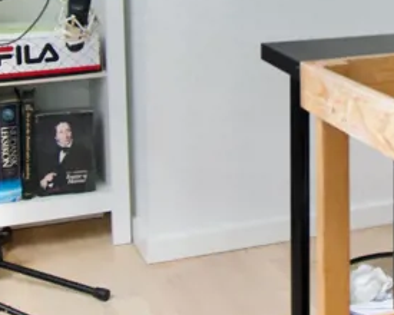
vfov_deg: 17.7
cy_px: -50
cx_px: 367
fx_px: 968
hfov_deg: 22.4
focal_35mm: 83
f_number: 5.6
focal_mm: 10
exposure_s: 1/100
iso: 800
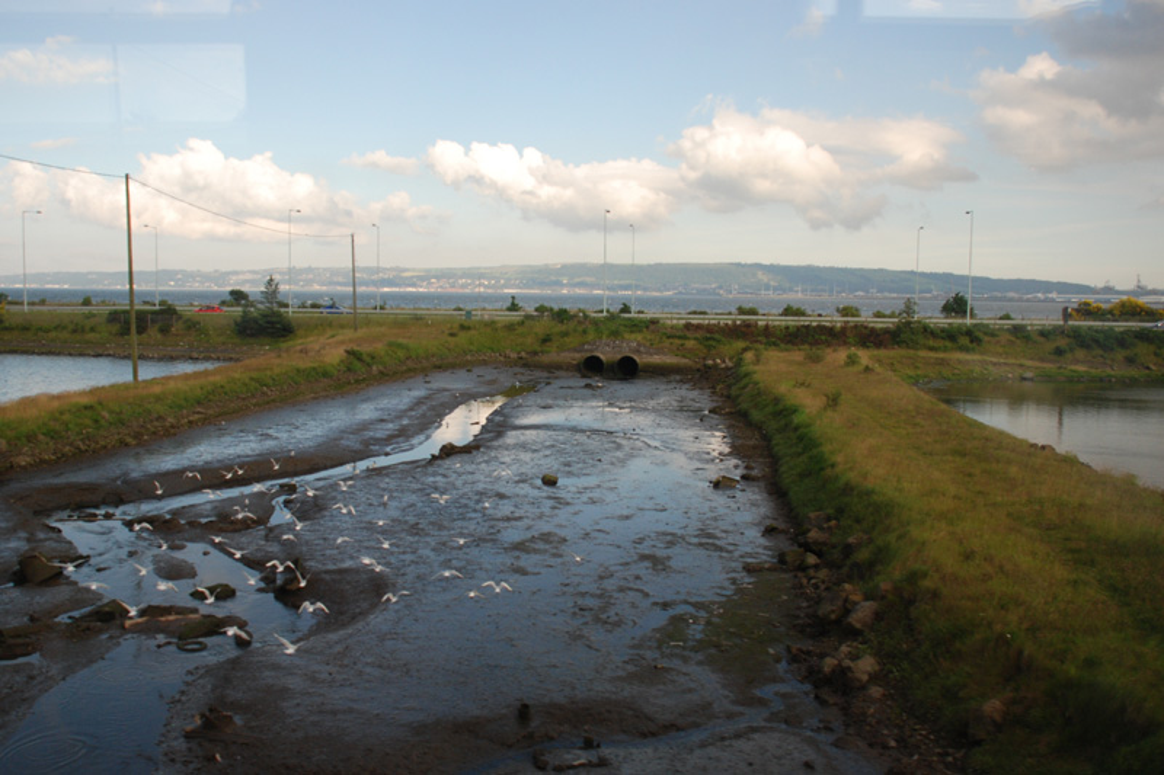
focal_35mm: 30
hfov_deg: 61.9
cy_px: 388
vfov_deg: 43.6
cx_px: 582
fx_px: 970
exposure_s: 1/800
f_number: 3.8
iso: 400
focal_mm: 20
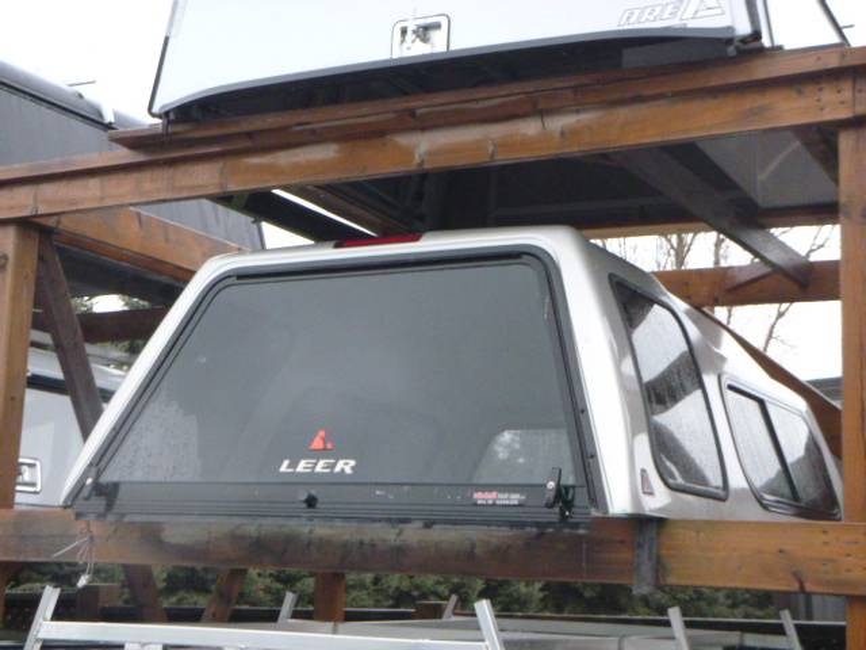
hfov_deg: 33.2
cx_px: 433
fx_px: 1451
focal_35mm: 58
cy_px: 325
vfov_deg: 25.2
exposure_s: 1/13
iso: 800
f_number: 5.1
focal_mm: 10.4
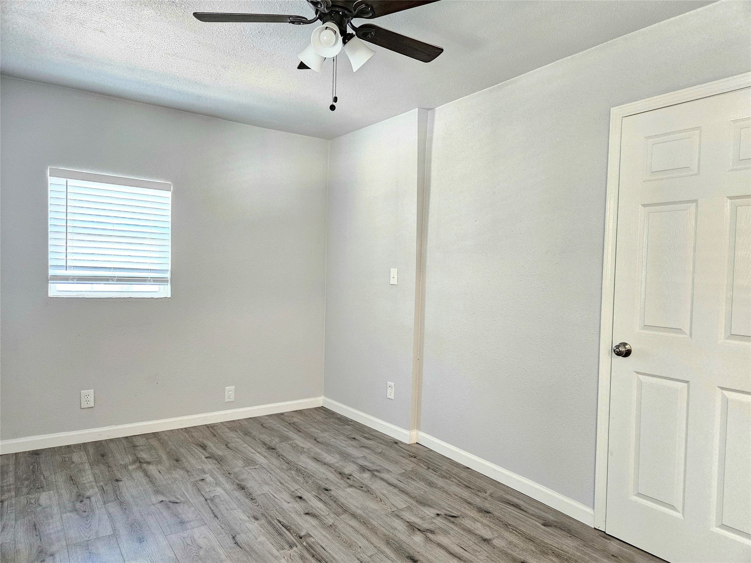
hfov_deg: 73.9
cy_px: 282
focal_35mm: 23
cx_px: 376
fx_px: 499
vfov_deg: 58.9
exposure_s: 1/60.2
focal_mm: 5.4
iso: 800
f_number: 1.8
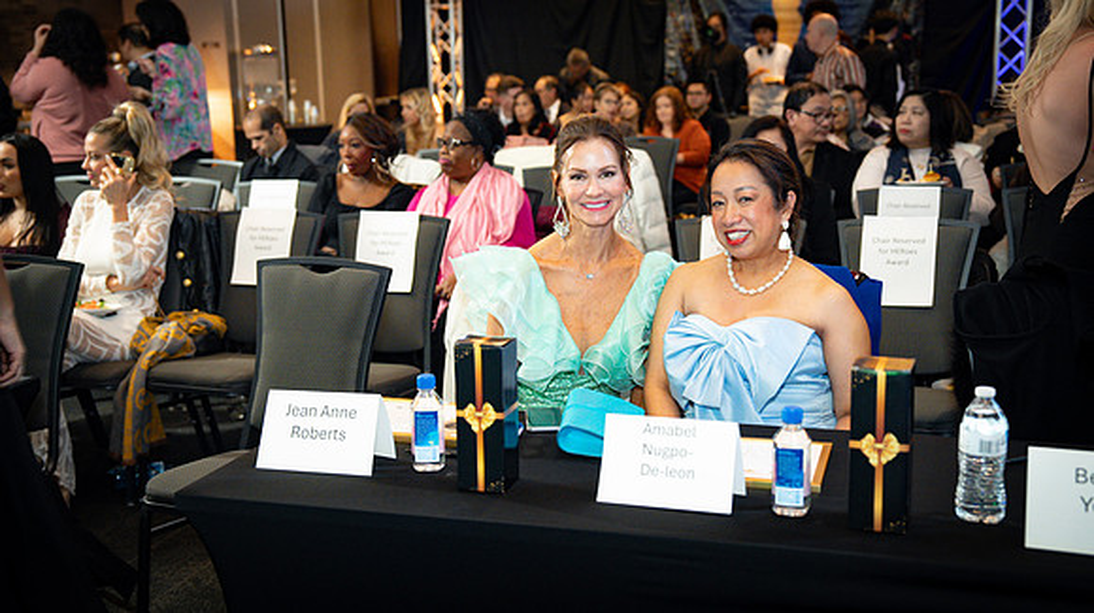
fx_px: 1276
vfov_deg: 27.0
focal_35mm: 44
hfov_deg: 46.4
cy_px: 306
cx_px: 547
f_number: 2.8
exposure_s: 1/125
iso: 3200
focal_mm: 42
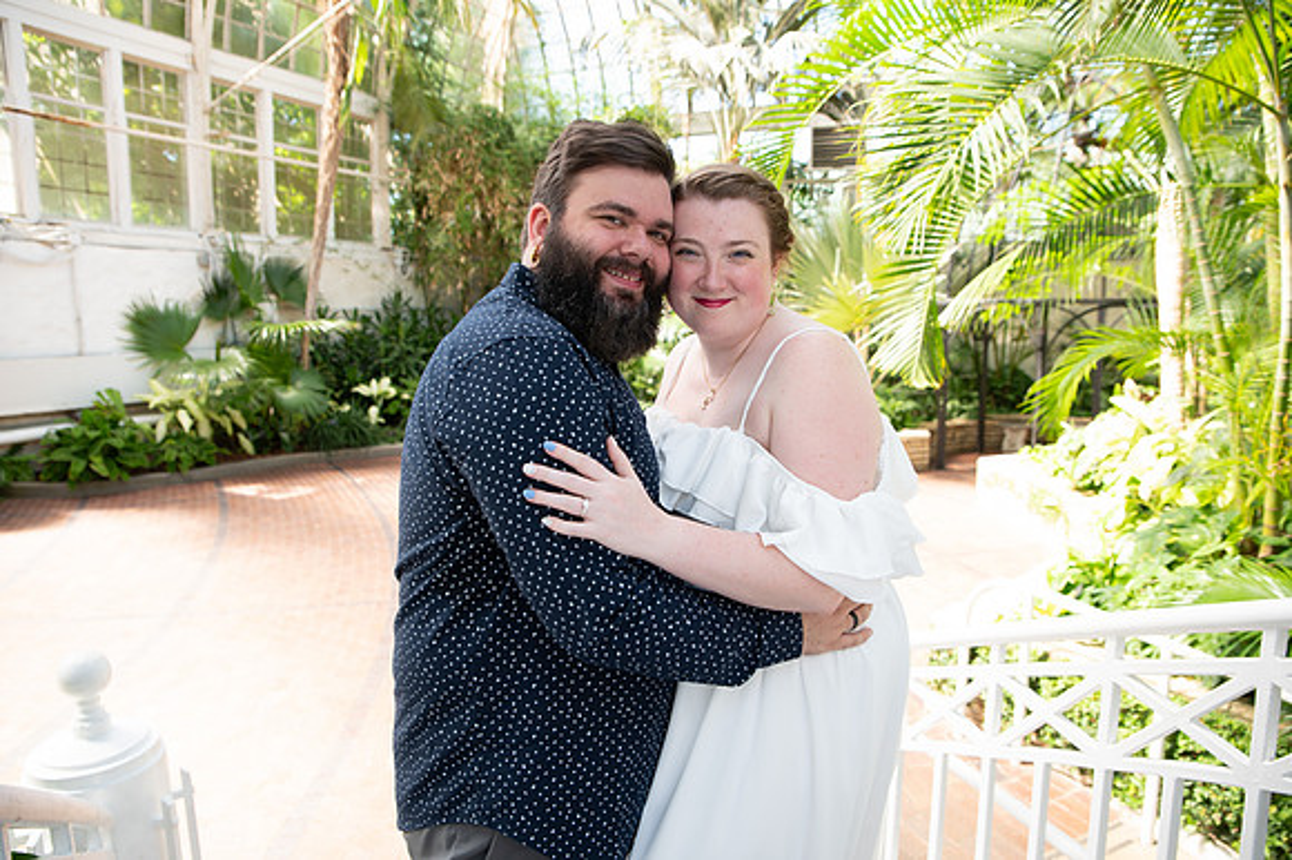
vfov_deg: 52.4
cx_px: 637
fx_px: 873
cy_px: 436
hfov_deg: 73.0
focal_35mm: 24
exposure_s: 1/125
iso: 250
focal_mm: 24
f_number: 3.2
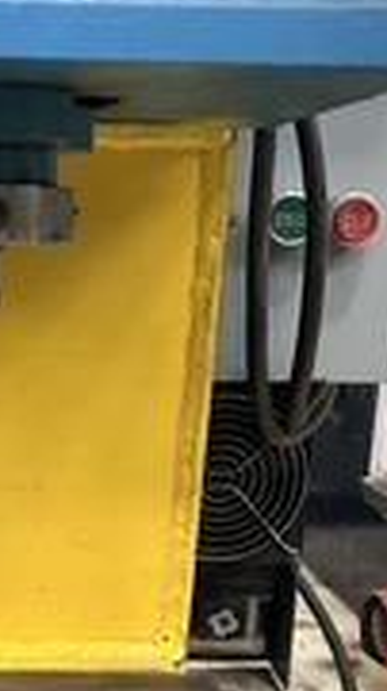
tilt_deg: -16.0
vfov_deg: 32.5
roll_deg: +1.0
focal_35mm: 63
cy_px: 545
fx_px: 1151
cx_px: -4
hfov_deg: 18.6
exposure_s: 1/60
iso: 320
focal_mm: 5.7
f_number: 1.5
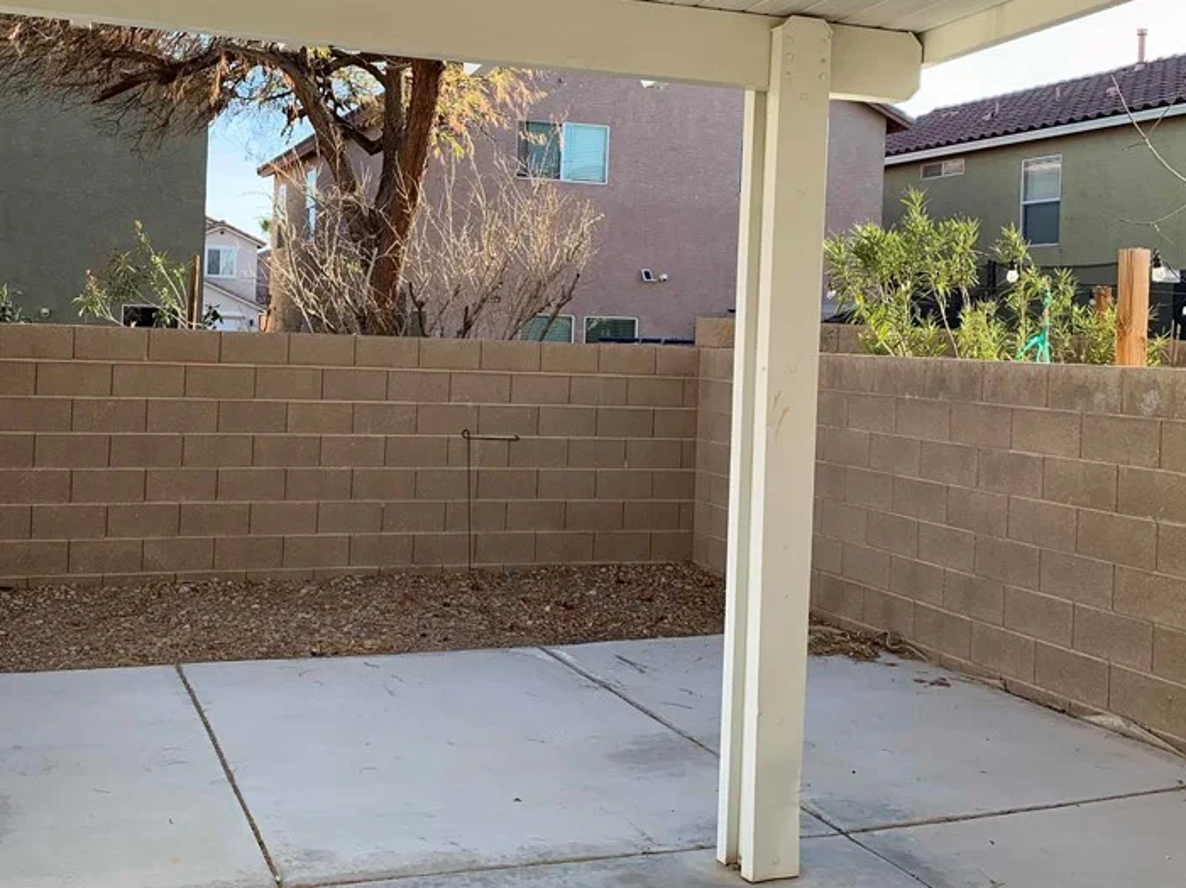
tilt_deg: +0.6
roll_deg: -2.5
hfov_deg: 48.5
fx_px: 1301
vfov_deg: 37.4
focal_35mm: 38
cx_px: 431
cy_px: 323
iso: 25
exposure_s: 1/474
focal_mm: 4.25
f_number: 1.8
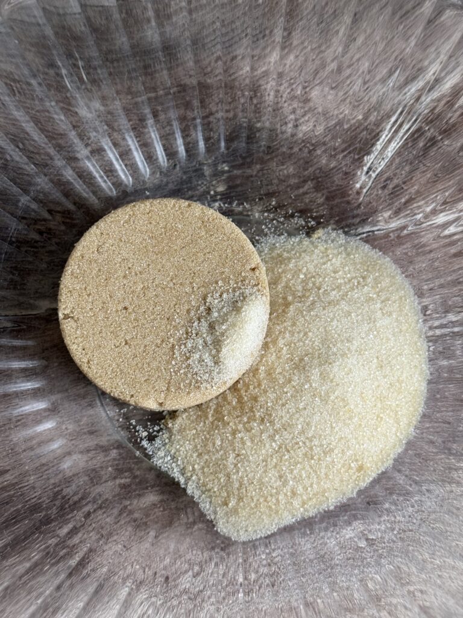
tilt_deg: -81.8
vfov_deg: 39.7
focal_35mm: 48
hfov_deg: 30.3
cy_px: 309
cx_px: 232
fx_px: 856
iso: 125
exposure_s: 1/60
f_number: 1.78
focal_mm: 6.76
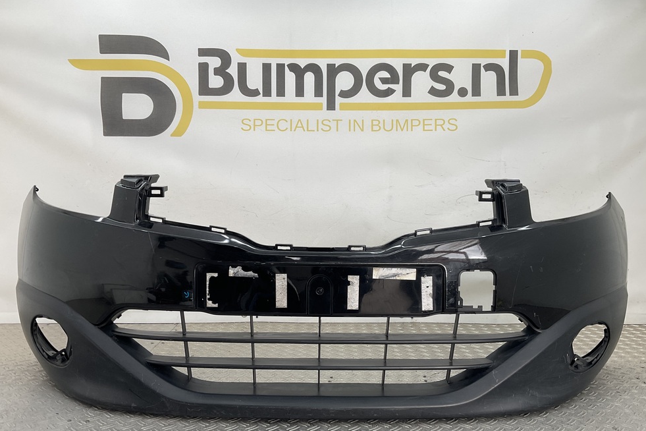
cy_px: 248
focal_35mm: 31
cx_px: 327
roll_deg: -2.0
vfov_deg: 42.2
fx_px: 556
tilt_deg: -8.2
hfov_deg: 60.3
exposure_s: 1/120
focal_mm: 3
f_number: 1.8
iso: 20
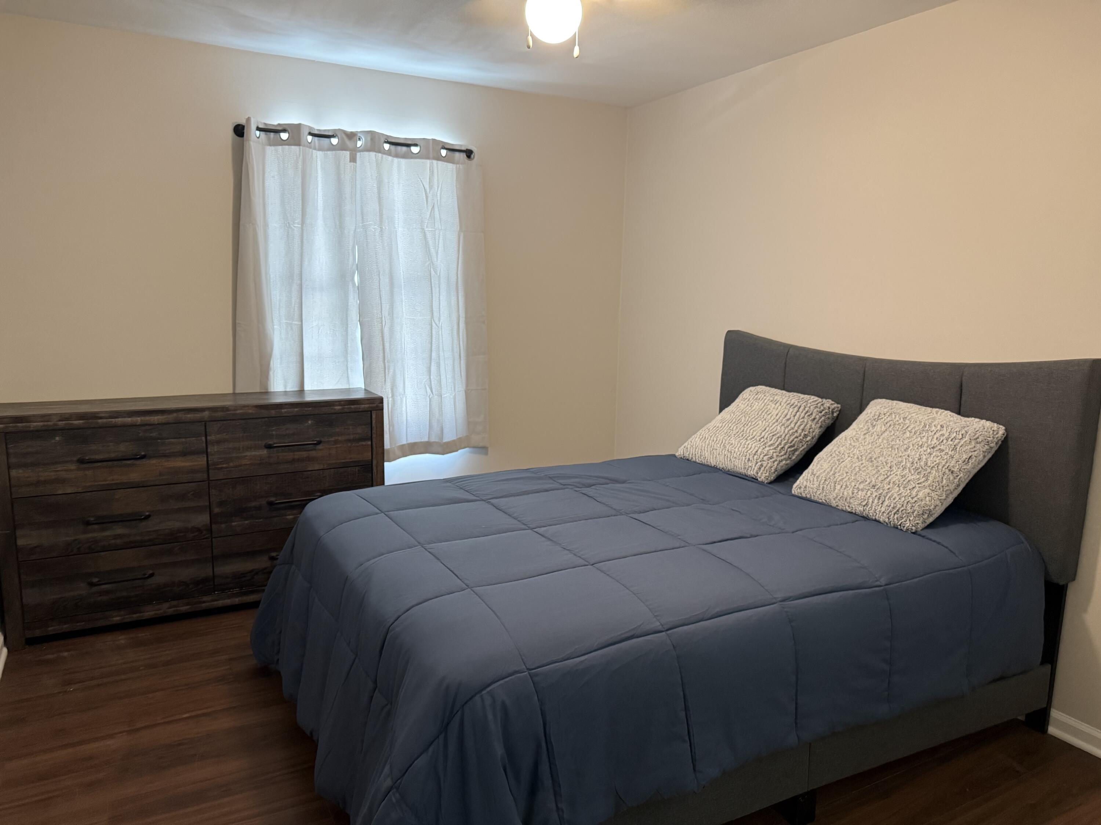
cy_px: 412
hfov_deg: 71.6
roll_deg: -0.3
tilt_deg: -6.6
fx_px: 763
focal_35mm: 24
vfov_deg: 56.8
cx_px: 550
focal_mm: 6.76
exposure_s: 1/60
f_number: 1.78
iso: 400
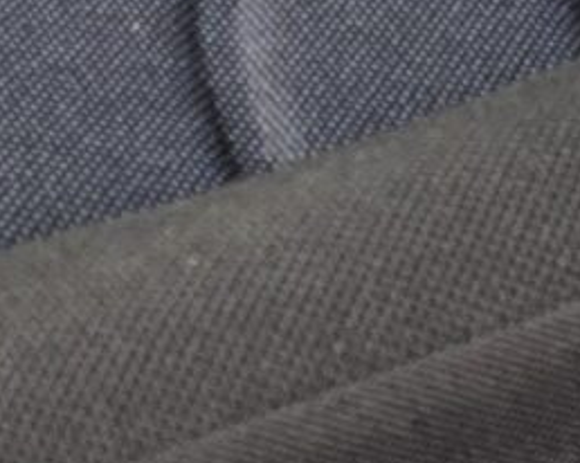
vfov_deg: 5.8
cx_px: 337
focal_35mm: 223
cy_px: -1499
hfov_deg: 8.7
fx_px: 3825
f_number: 1.7
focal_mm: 6.25
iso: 64
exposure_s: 1/180
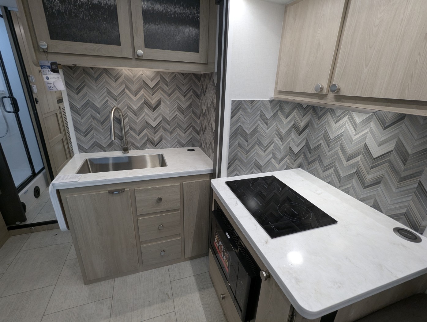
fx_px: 198
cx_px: 214
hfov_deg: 94.4
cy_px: 161
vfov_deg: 78.2
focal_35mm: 16
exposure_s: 1/33.9
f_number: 2.2
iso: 72
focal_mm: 2.35
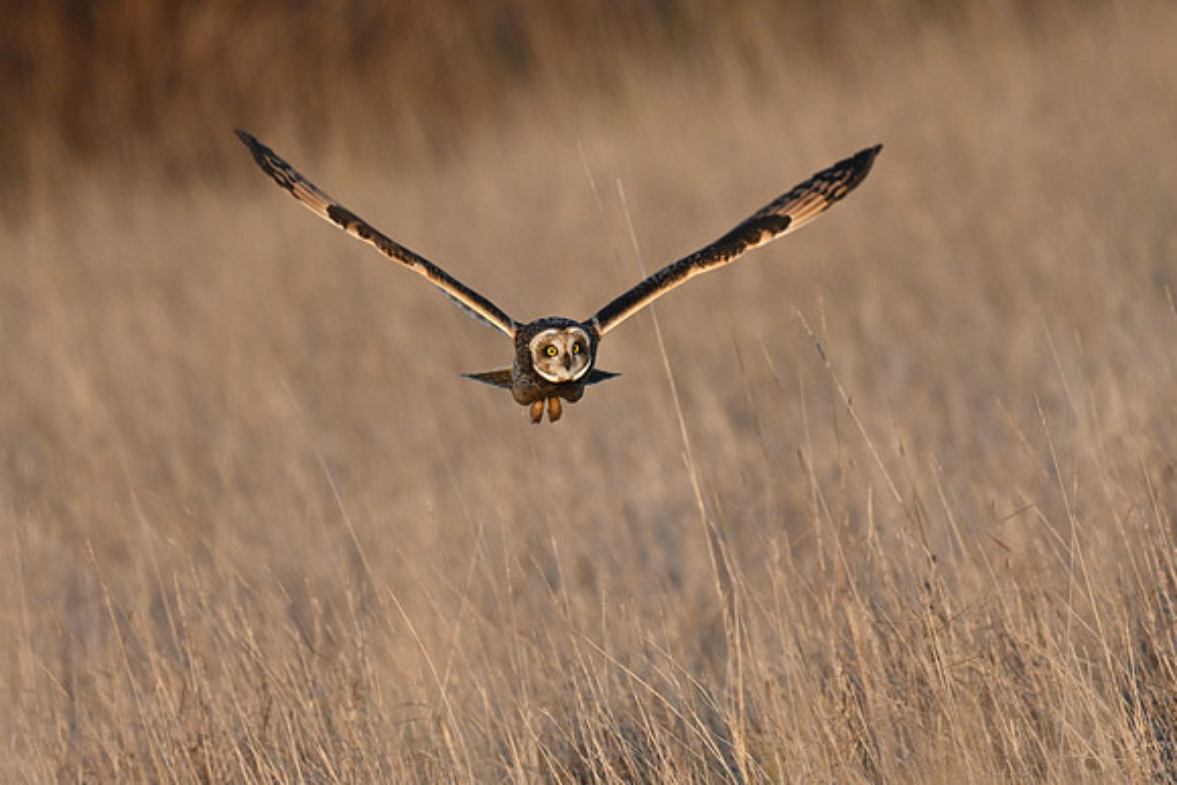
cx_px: 588
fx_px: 26160
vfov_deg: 1.7
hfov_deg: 2.6
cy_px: 392
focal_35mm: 800
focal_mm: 800
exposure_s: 1/800
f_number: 6.3
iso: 720
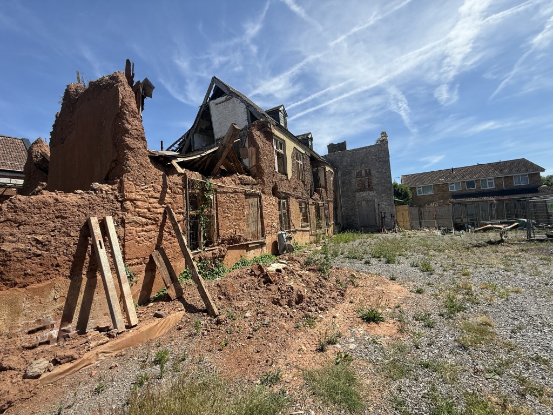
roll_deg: +3.4
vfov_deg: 85.7
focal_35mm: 14
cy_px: 208
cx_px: 276
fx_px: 224
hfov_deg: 102.1
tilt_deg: +4.1
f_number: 2.2
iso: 50
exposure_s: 1/1312
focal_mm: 2.22
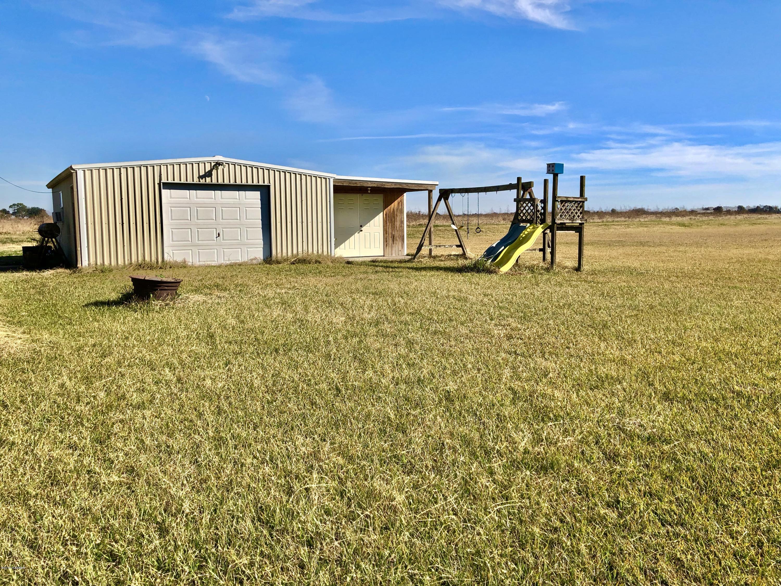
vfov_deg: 49.7
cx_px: 390
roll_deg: +1.0
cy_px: 293
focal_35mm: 28
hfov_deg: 63.4
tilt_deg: -5.6
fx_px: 632
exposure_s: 1/2525
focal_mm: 3.99
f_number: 1.8
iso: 20
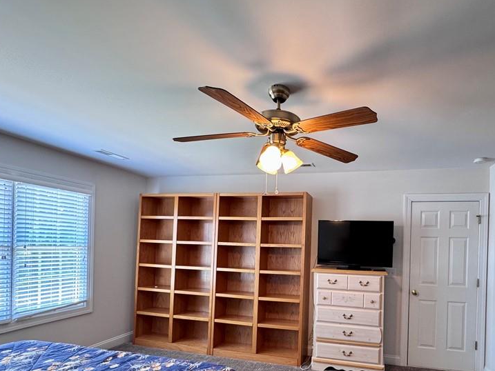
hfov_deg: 80.2
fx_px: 286
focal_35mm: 20
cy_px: 246
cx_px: 311
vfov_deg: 64.3
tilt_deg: -0.2
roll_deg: -1.4
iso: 200
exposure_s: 1/60
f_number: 2.2
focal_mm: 2.22
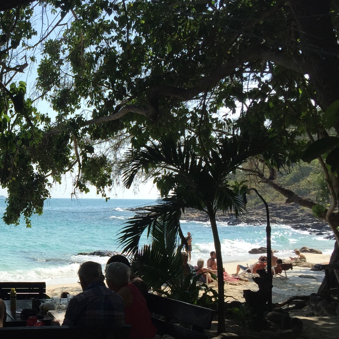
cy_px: 218
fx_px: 609
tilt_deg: -1.9
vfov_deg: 30.9
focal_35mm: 55
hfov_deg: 28.9
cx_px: -7
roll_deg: -1.6
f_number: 2.2
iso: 32
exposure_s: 1/1799
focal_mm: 4.15
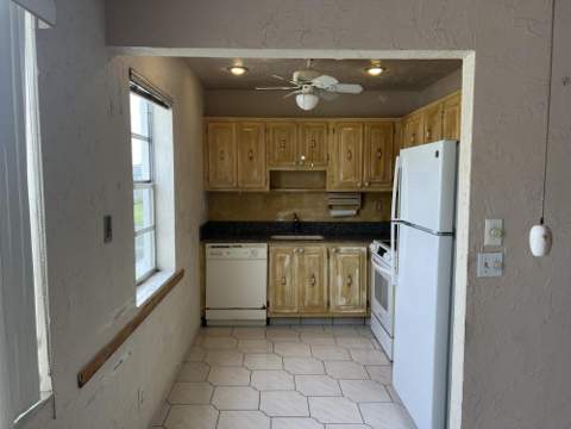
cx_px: 286
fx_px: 429
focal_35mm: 26
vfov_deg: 53.1
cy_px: 214
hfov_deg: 67.3
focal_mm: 5.7
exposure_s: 1/344
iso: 50
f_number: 1.5
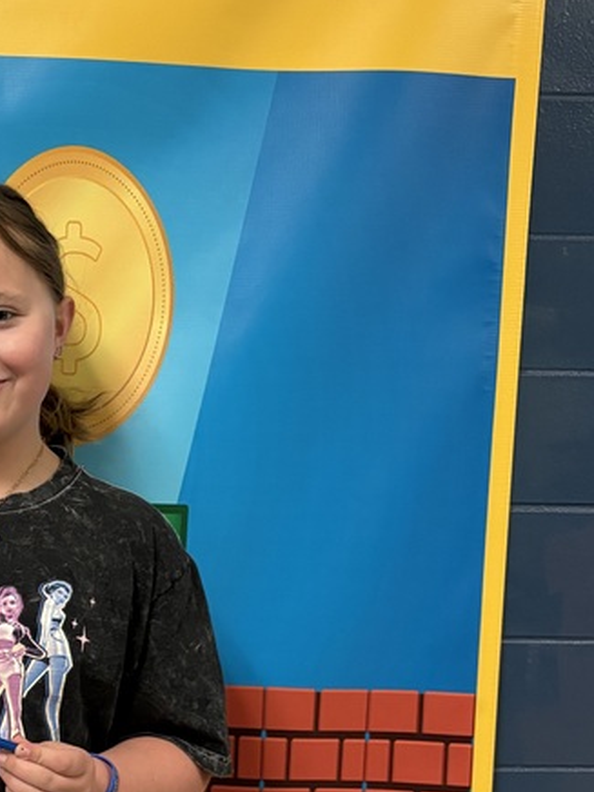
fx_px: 1396
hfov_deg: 23.2
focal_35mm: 61
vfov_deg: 31.4
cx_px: 16
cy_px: 549
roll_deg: -1.7
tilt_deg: -6.5
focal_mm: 5.96
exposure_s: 1/60
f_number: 1.6
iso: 320
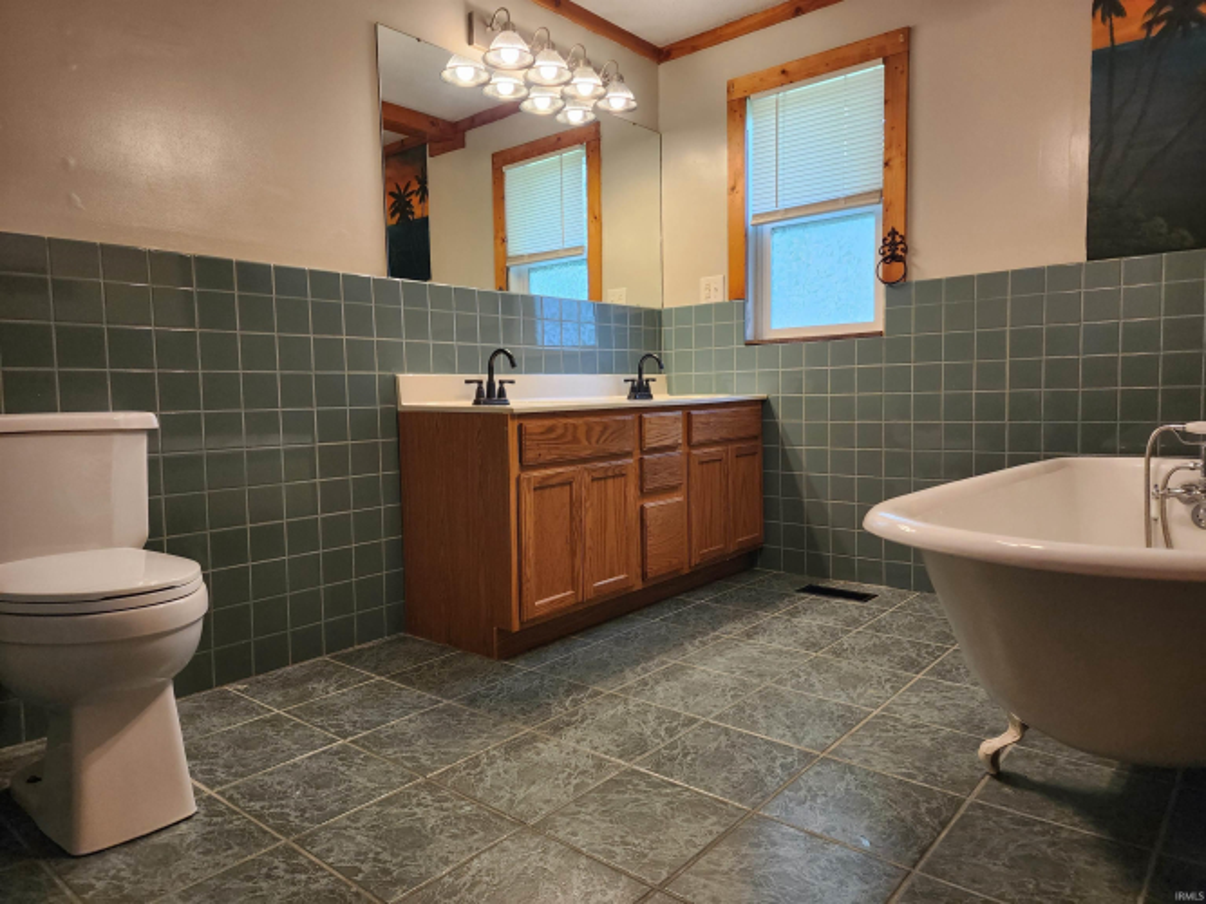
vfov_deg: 58.9
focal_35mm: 23
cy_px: 452
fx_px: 801
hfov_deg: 73.9
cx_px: 603
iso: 160
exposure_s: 1/120
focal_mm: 6.4
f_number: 1.8
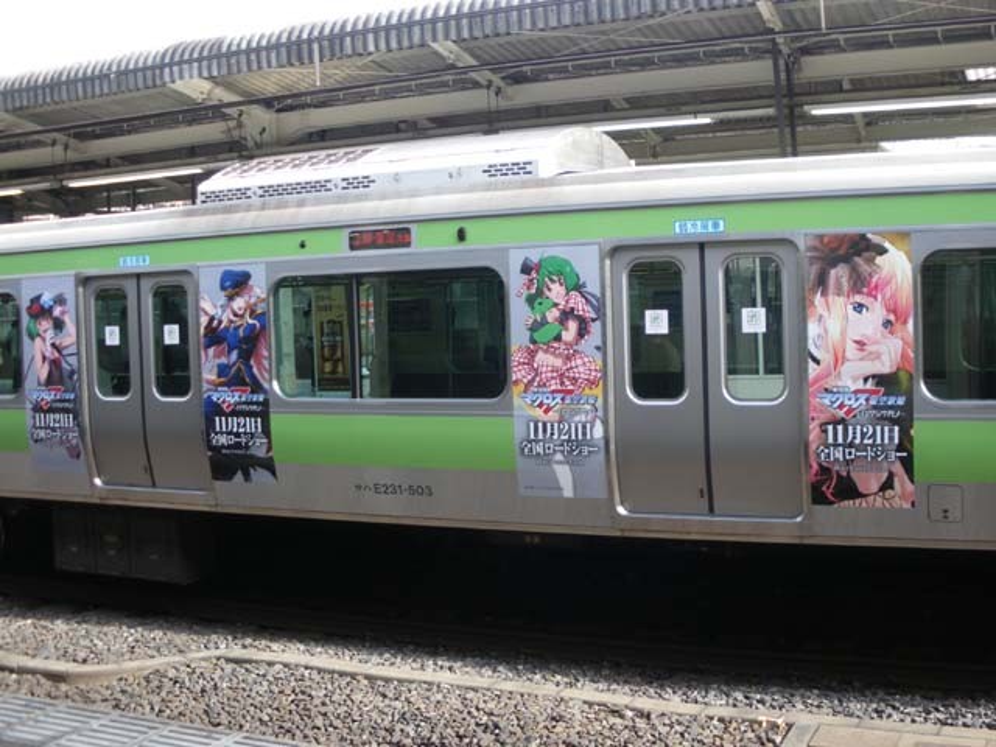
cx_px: 498
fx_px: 1036
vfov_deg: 39.7
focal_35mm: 36
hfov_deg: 51.4
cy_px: 374
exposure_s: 1/80
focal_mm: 6.3
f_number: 3.5
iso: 64
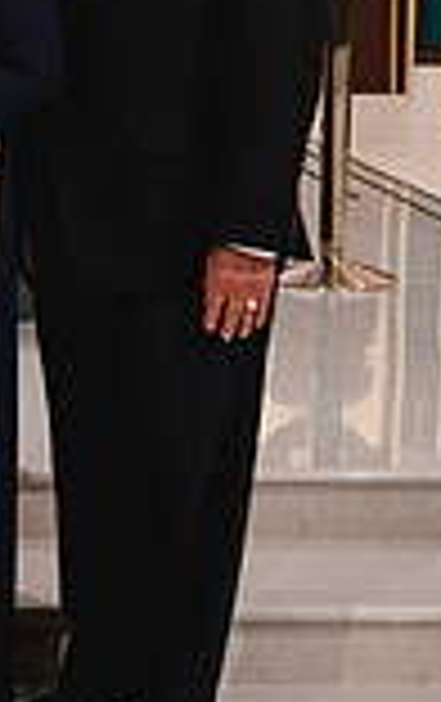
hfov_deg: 9.1
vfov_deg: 15.0
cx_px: -382
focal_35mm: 138
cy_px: 83
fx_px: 2644
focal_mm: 35
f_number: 3.2
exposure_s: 1/200
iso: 1000
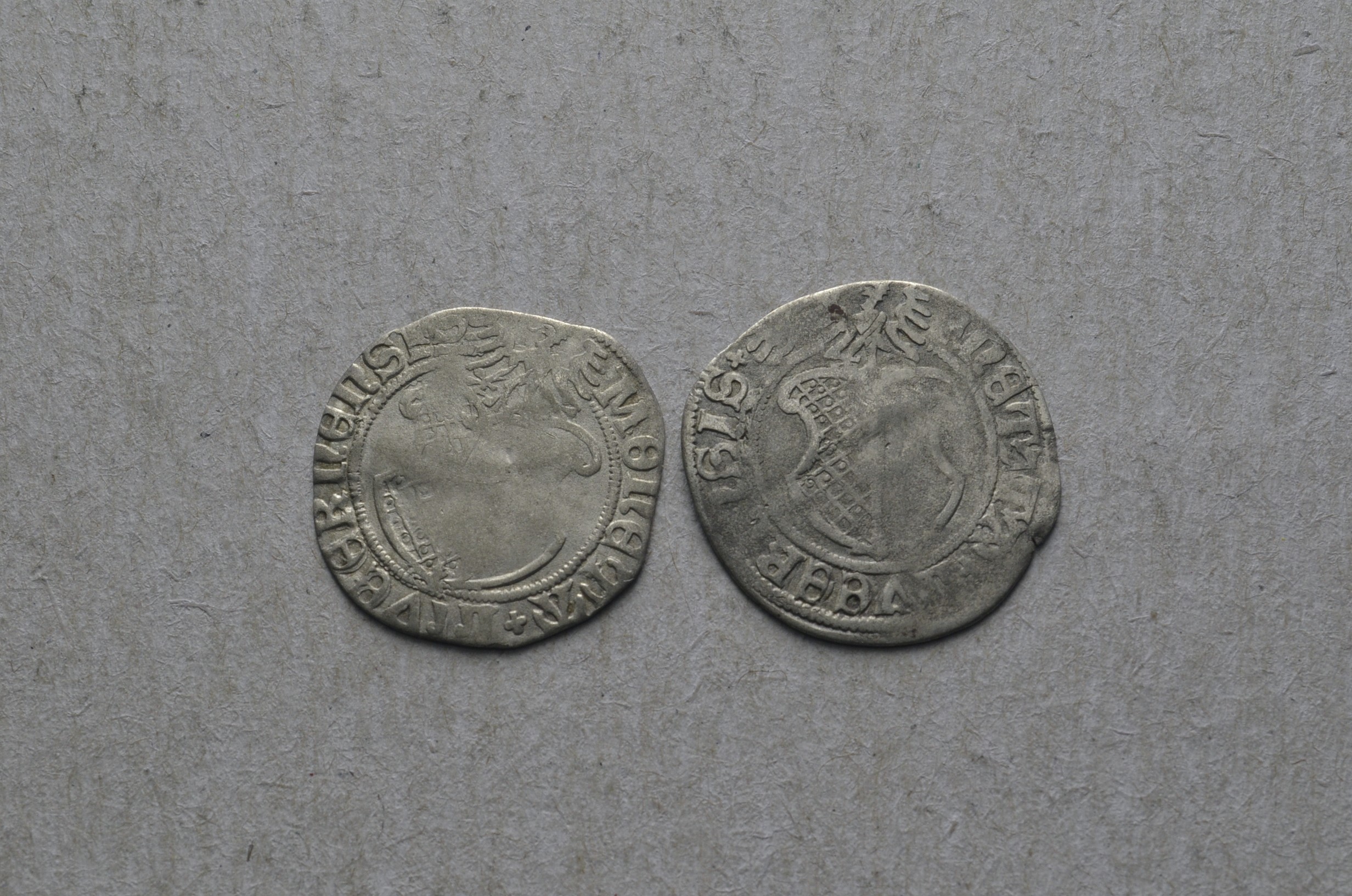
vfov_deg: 16.5
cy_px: 448
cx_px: 676
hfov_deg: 24.7
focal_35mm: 82
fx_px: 3092
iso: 400
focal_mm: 55
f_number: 14
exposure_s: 1/250
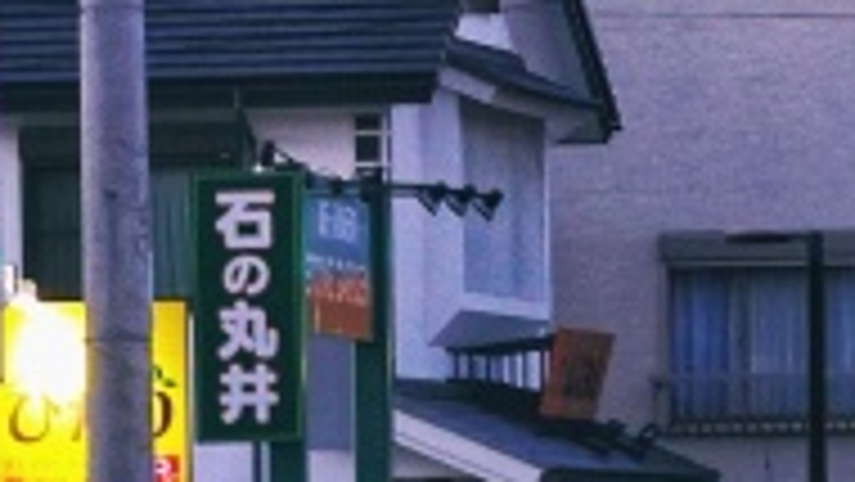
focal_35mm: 557
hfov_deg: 3.9
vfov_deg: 2.2
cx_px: 760
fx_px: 12631
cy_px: -252
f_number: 4.5
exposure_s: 1/100
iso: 1000
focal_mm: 56
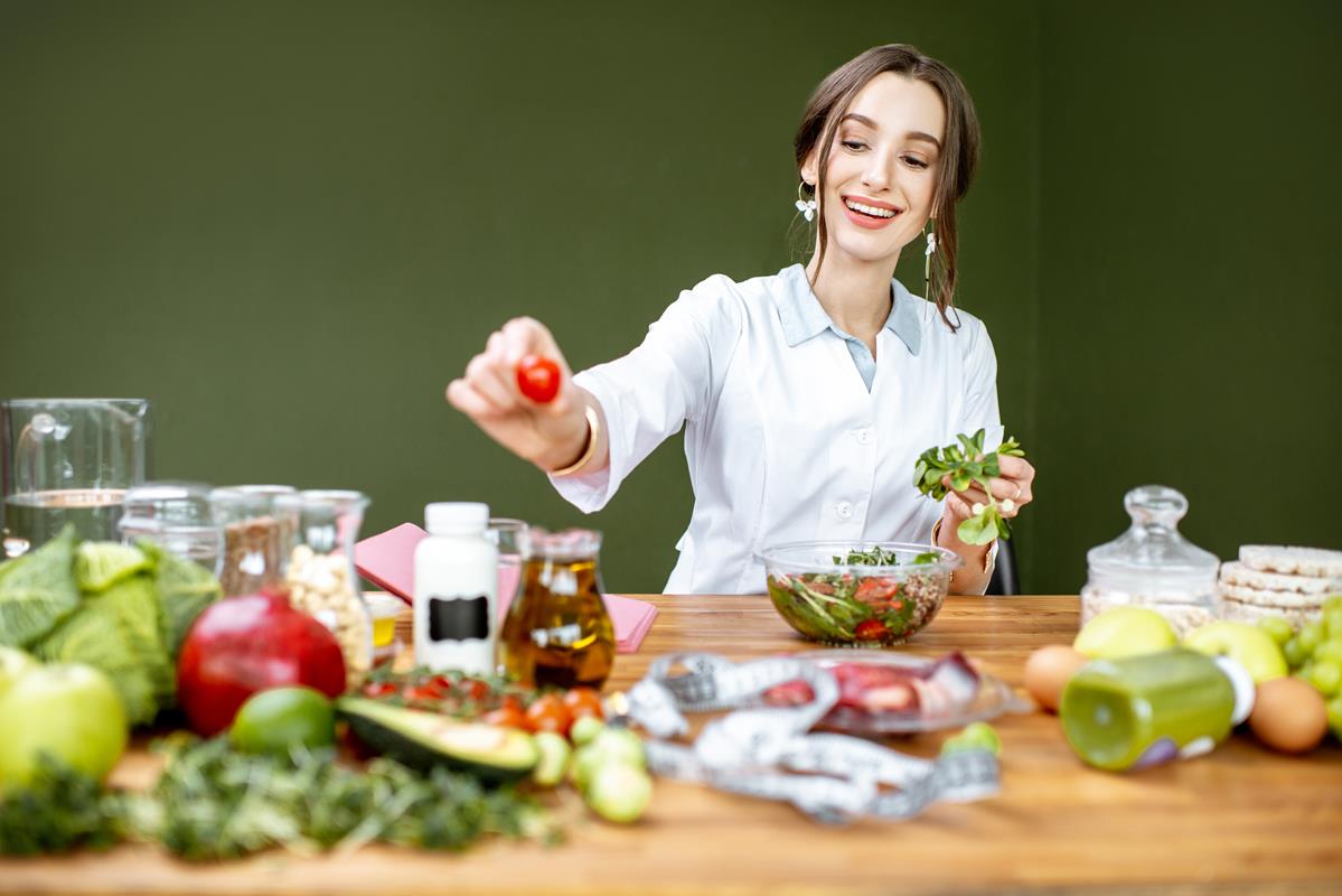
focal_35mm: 35
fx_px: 1305
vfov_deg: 37.9
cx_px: 671
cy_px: 448
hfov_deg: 54.4
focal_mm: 35
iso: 400
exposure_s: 1/125
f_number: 2.2
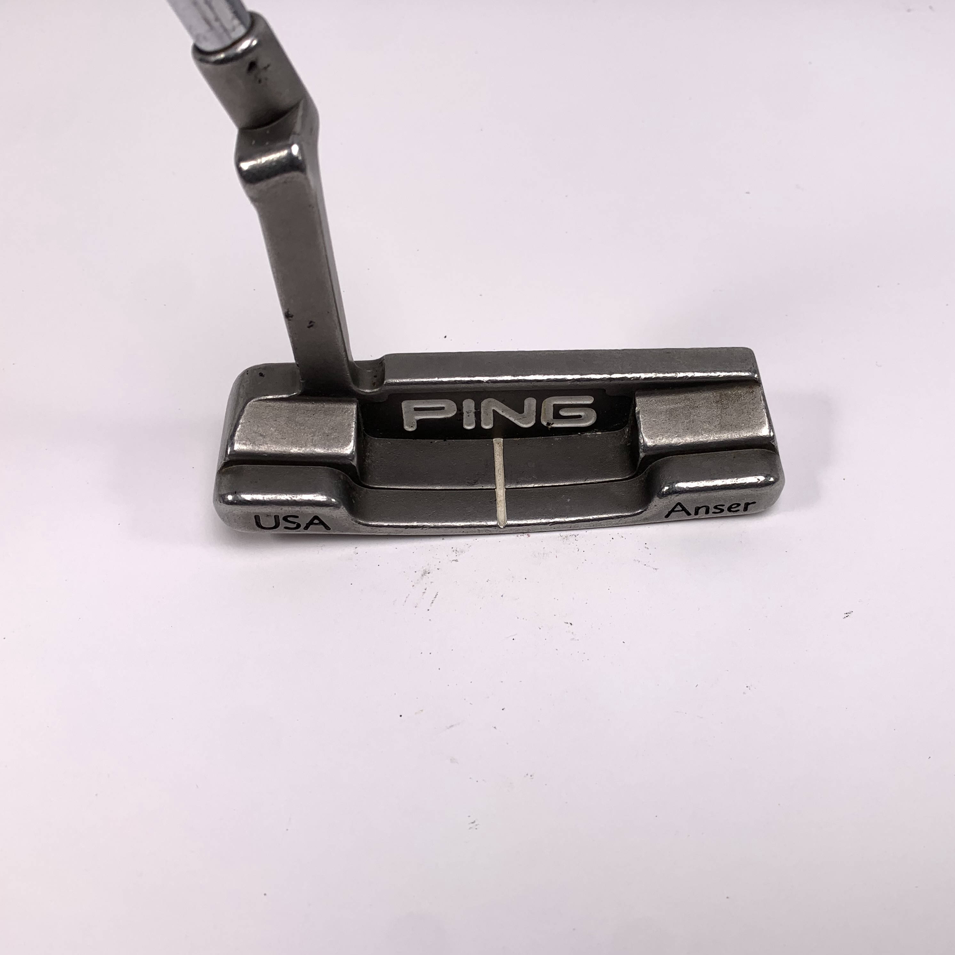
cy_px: 473
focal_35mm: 31
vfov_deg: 52.5
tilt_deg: -50.7
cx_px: 558
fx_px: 968
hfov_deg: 52.3
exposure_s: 1/263
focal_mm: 4.25
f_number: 1.8
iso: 25
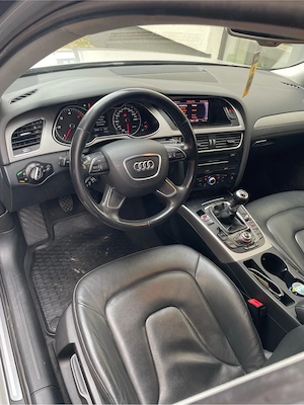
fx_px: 304
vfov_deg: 67.3
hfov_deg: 53.1
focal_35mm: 26
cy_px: 202
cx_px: 152
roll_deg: -7.2
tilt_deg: -35.2
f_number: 1.6
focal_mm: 4.2
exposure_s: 1/113
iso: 125
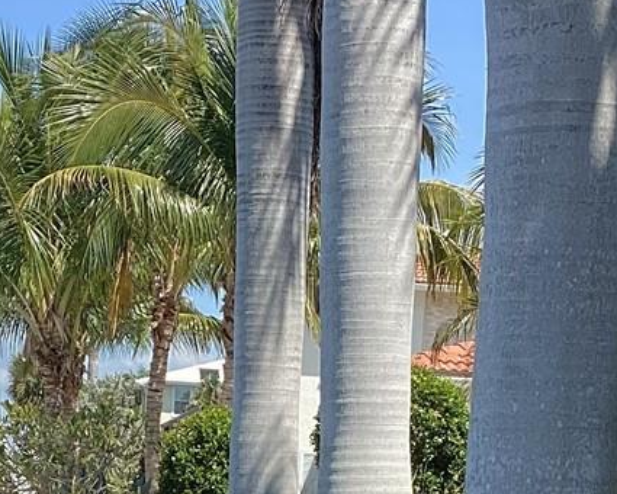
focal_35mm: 114
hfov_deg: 16.8
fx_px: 2082
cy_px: 645
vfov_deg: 13.1
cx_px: 202
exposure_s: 1/840
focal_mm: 3.3
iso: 25
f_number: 2.4
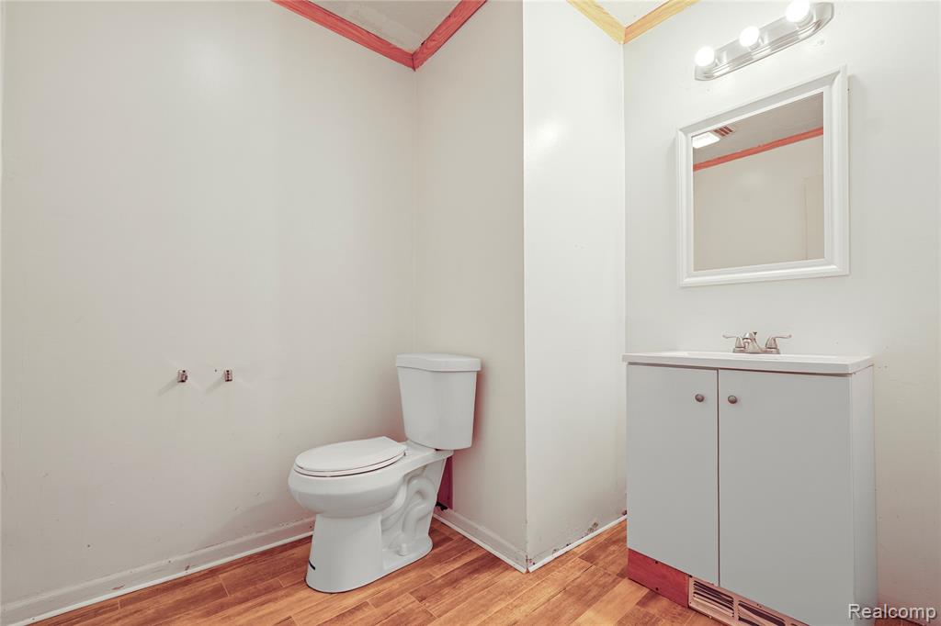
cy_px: 313
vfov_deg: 77.3
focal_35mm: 15
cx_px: 470
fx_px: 392
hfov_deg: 100.4
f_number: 8
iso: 100
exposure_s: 1/2.5
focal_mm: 10
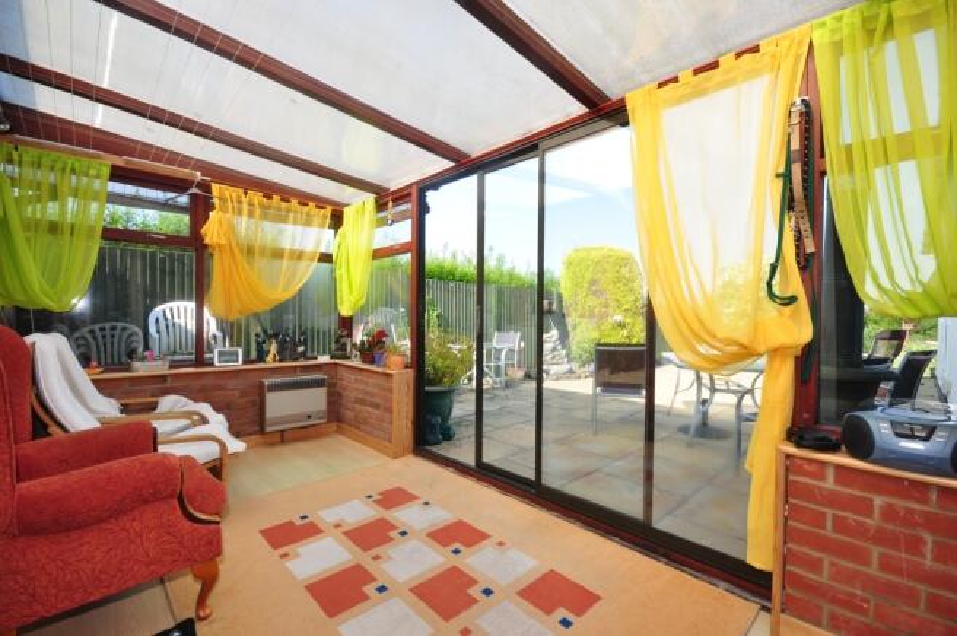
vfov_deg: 77.2
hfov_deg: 100.4
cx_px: 478
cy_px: 318
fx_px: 398
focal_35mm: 15
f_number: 11
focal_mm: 10
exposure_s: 1/30
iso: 200
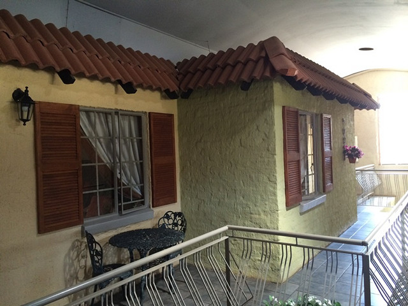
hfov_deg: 60.0
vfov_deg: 46.8
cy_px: 153
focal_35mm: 30
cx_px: 204
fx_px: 354
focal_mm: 4.12
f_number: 2.2
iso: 200
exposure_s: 1/30
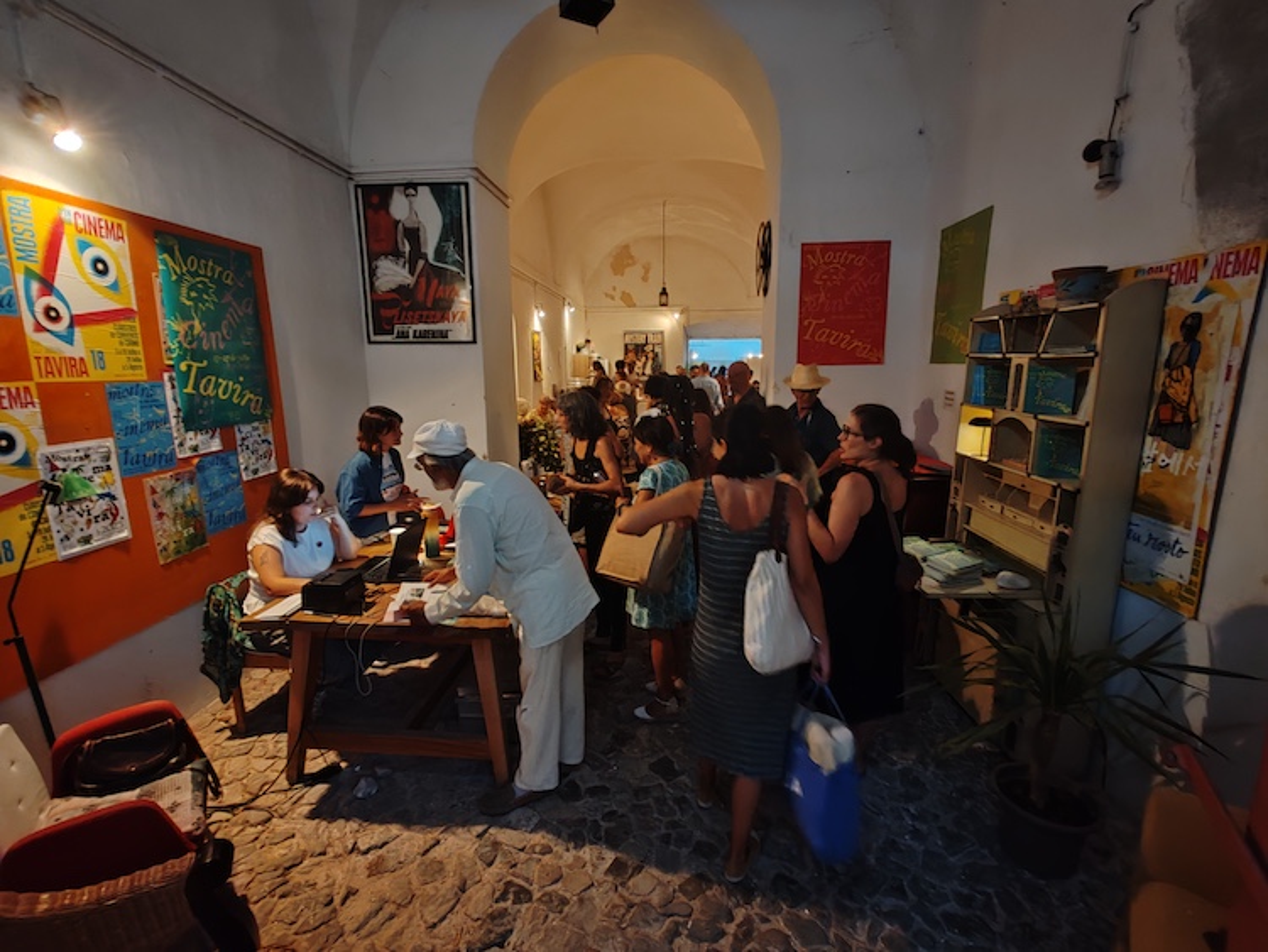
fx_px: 586
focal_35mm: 16
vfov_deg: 78.1
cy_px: 476
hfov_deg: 94.5
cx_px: 634
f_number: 2.2
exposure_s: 1/20
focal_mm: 1.96
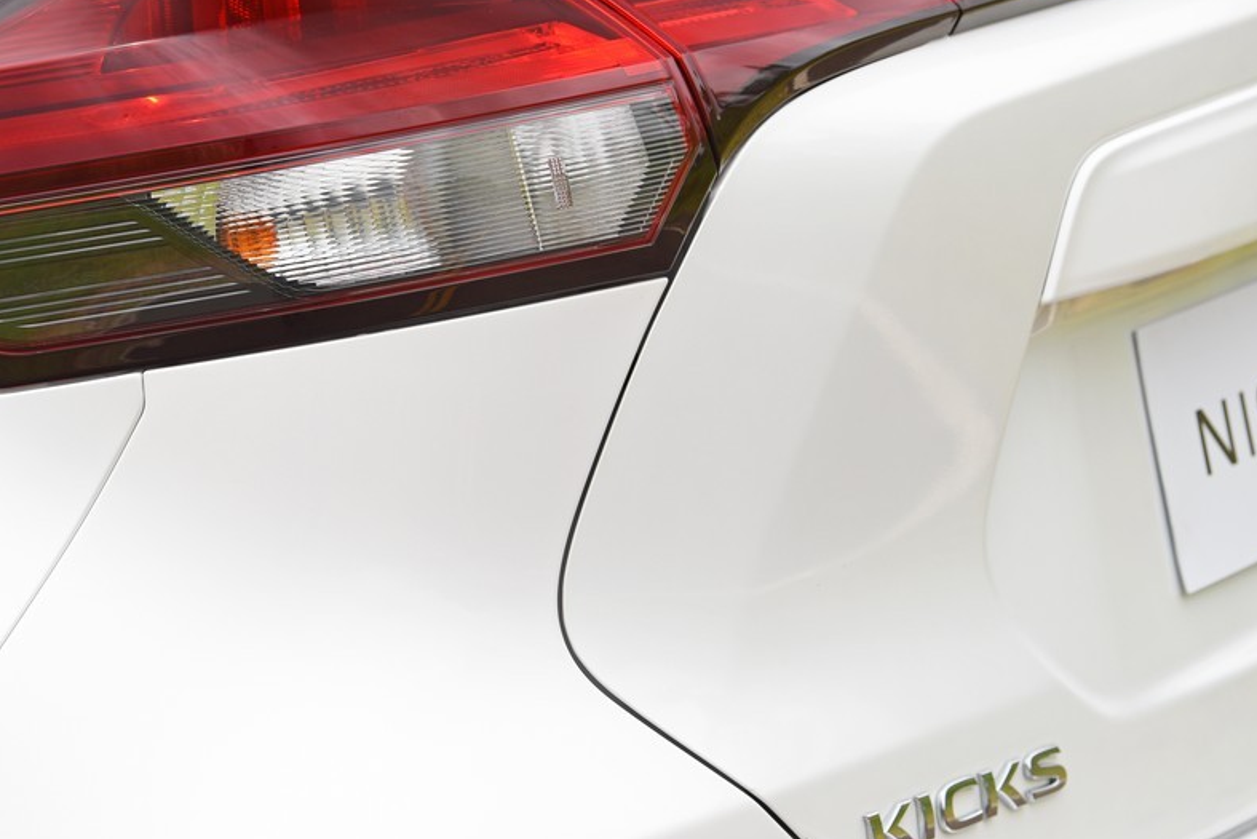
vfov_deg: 5.6
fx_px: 8521
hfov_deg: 8.4
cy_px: 347
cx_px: 510
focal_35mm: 244
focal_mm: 120
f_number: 5.6
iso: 250
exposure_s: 1/200
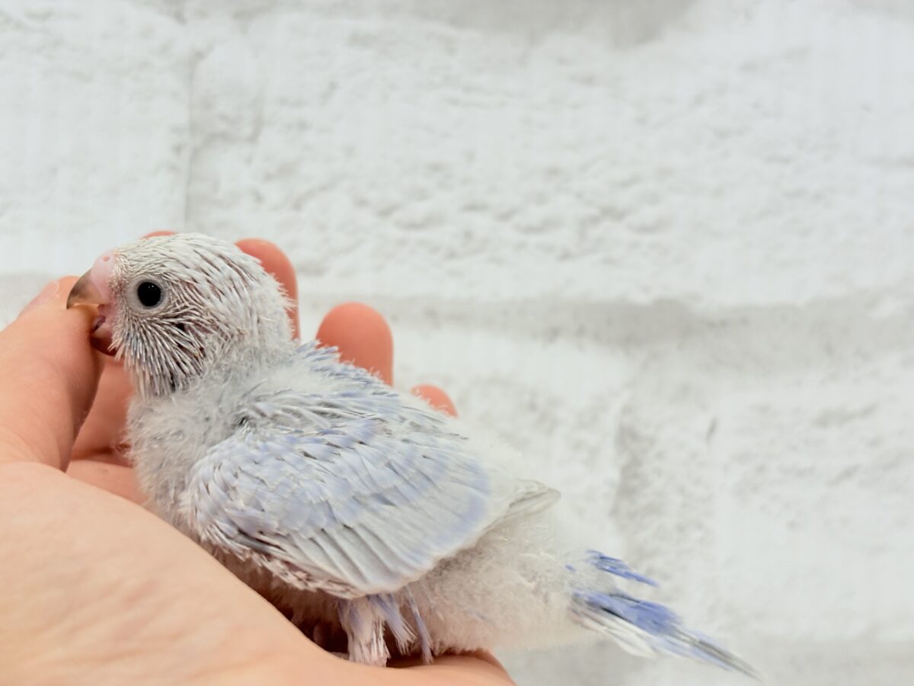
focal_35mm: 52
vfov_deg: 28.0
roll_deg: -1.3
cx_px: 457
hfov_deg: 36.8
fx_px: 1373
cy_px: 343
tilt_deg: +1.0
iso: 40
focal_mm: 5.96
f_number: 1.6
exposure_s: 1/100
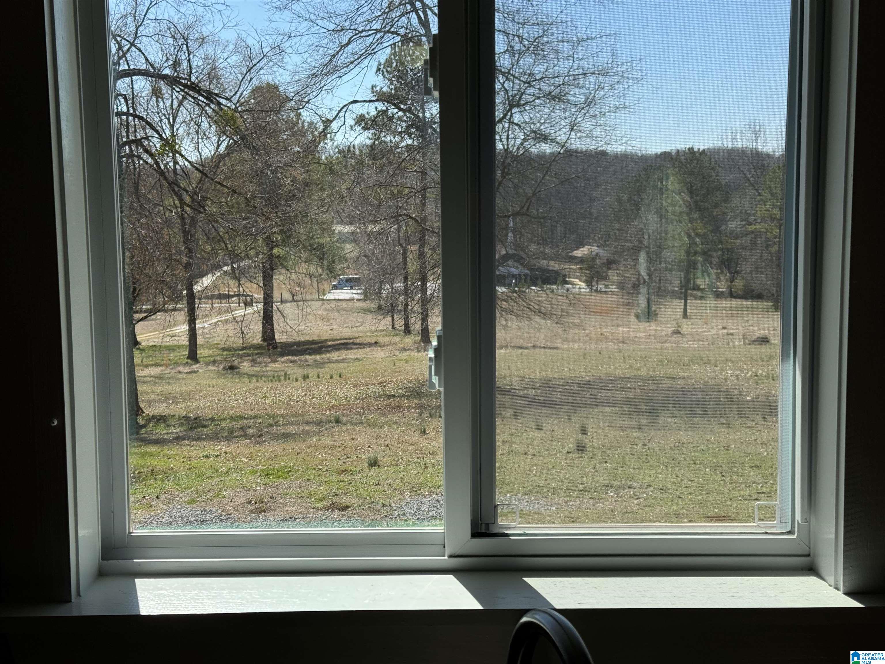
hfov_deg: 39.7
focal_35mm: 48
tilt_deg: -6.2
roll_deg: +0.5
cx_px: 442
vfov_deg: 30.3
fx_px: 1227
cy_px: 332
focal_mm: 6.76
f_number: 1.78
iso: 64
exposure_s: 1/1637
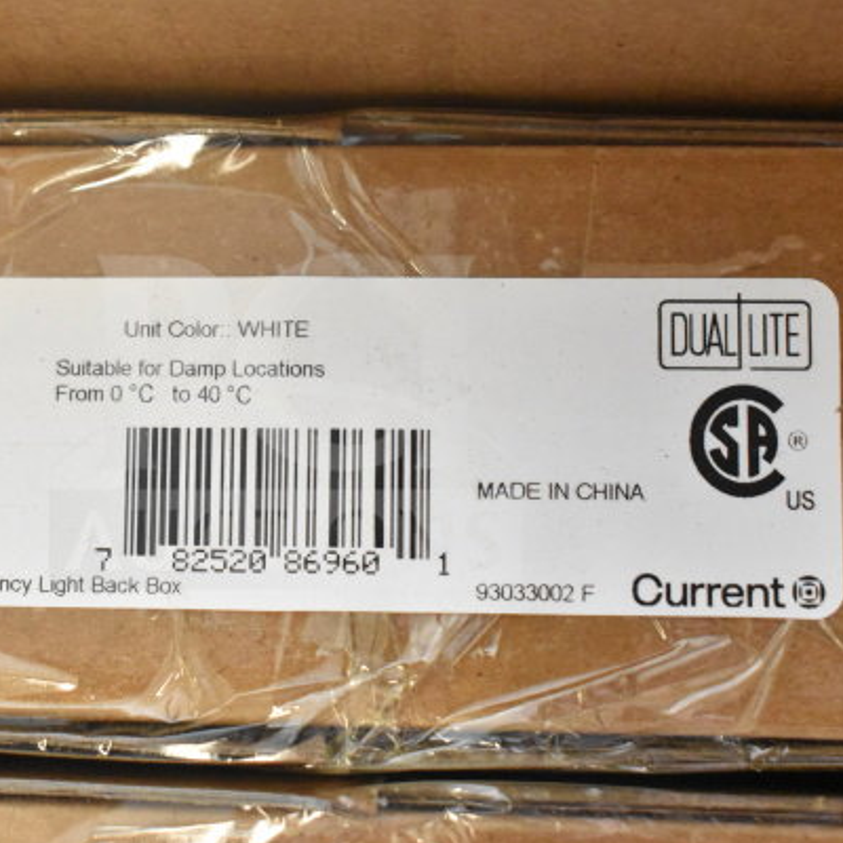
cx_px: 285
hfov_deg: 24.5
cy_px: 423
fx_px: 1929
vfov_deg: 24.7
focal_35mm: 70
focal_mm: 36
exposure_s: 1/200
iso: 6400
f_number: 7.1
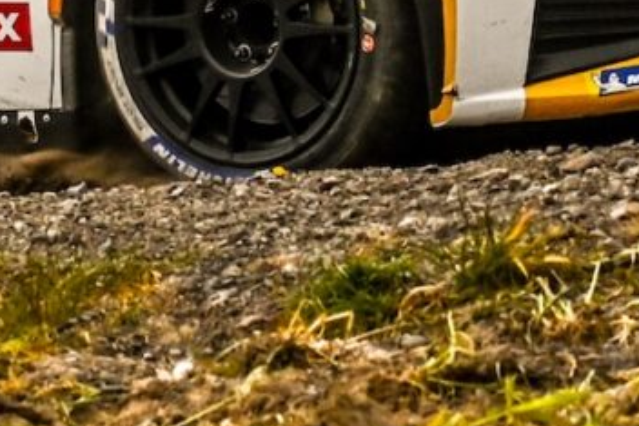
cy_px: -716
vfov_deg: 2.2
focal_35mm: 611
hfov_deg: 3.4
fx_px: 10849
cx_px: -592
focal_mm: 70
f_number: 5.6
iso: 400
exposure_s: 1/1600
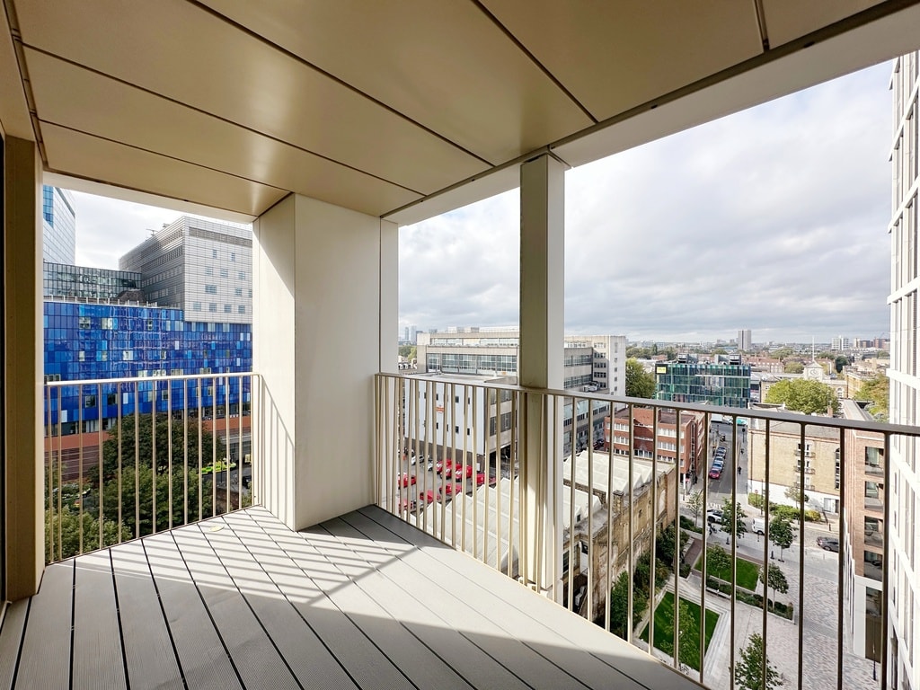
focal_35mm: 14
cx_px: 460
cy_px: 345
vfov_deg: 85.7
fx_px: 372
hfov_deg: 102.1
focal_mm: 2.22
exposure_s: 1/1208
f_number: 2.2
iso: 50
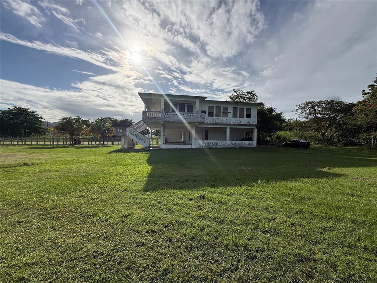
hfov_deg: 102.1
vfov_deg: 85.7
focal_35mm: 14
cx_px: 188
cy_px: 142
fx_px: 152
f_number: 2.2
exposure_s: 1/6173
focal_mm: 2.22
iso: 64
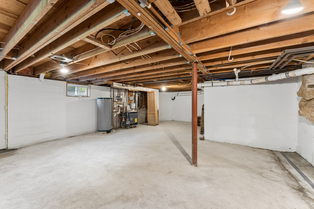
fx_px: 122
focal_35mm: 14
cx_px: 157
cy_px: 104
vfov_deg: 81.2
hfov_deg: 104.3
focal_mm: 14
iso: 400
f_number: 13
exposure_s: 1.3
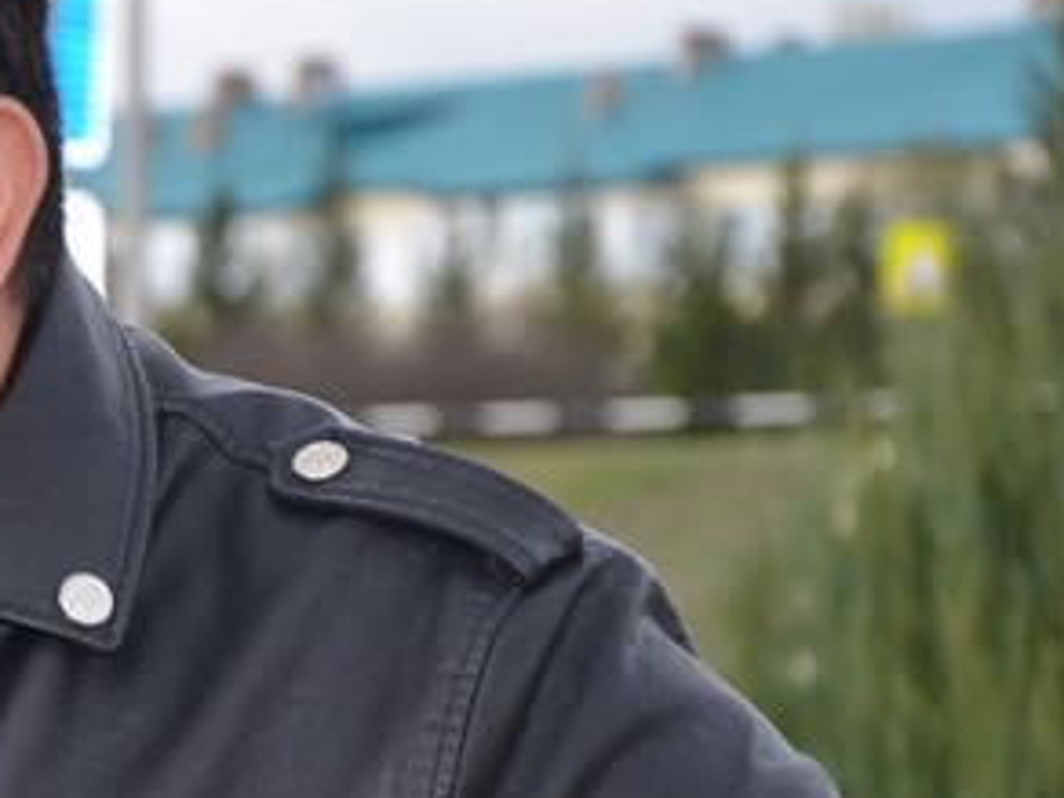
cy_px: 747
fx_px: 10281
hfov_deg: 5.9
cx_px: -390
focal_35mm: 334
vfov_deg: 4.4
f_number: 5.3
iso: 180
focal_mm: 75
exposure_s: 1/250
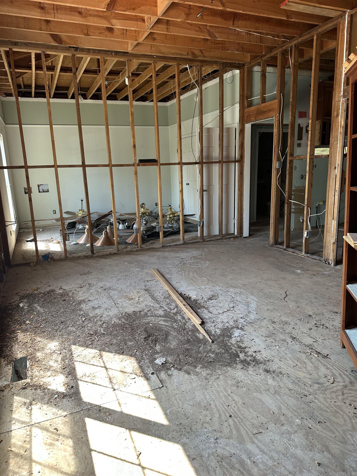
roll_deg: +0.4
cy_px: 238
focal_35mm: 24
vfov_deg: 71.6
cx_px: 178
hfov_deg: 56.8
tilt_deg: -13.5
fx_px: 330
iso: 64
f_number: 1.78
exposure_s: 1/121
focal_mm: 6.86
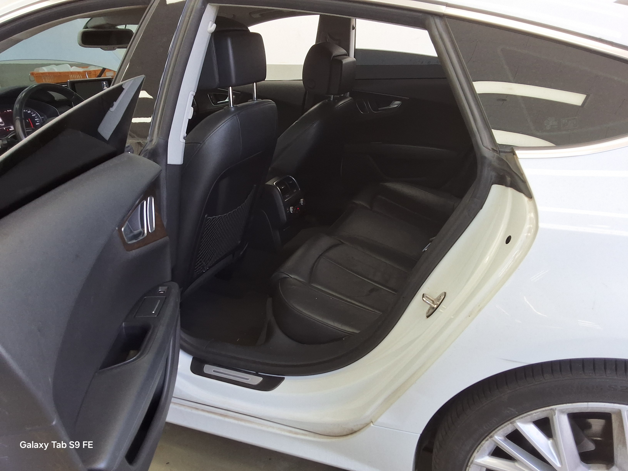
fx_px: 508
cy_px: 236
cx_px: 314
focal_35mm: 28
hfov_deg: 63.4
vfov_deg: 49.7
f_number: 1.9
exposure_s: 1/120
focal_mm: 2.91
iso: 50
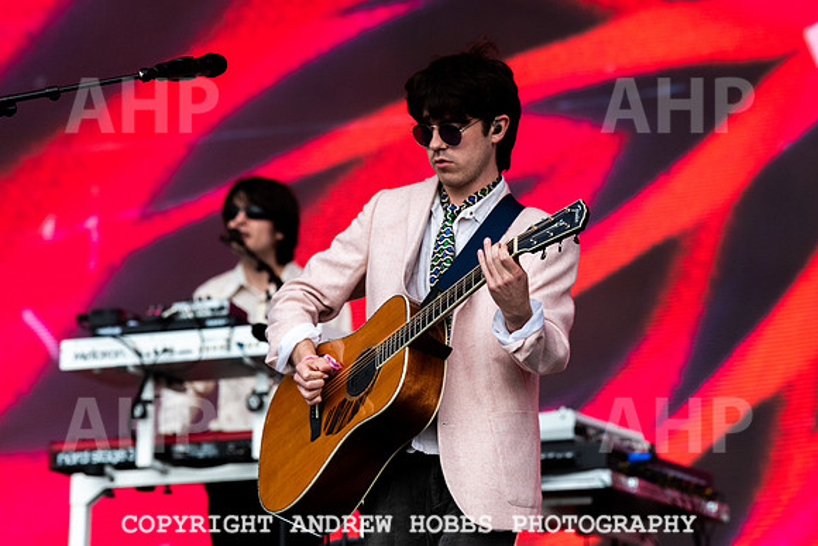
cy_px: 227
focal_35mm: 243
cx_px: 455
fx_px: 5532
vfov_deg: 5.6
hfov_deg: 8.5
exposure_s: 1/6400
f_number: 5
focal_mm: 200
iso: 640
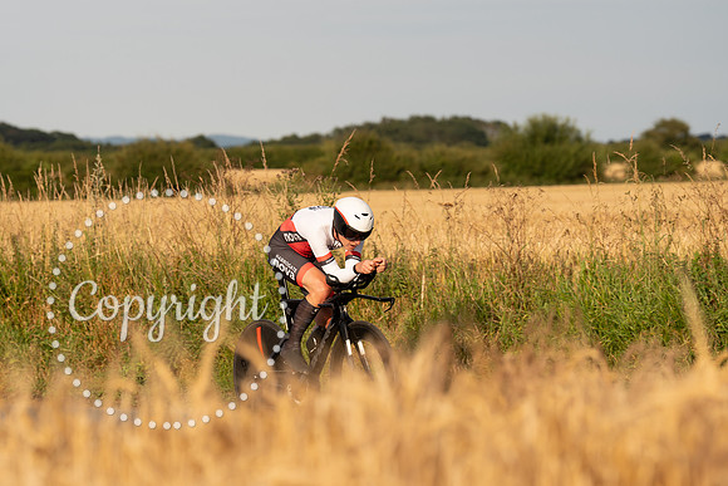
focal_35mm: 173
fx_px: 3495
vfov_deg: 7.9
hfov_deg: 11.9
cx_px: 318
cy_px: 241
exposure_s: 1/800
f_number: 4.5
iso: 160
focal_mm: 144
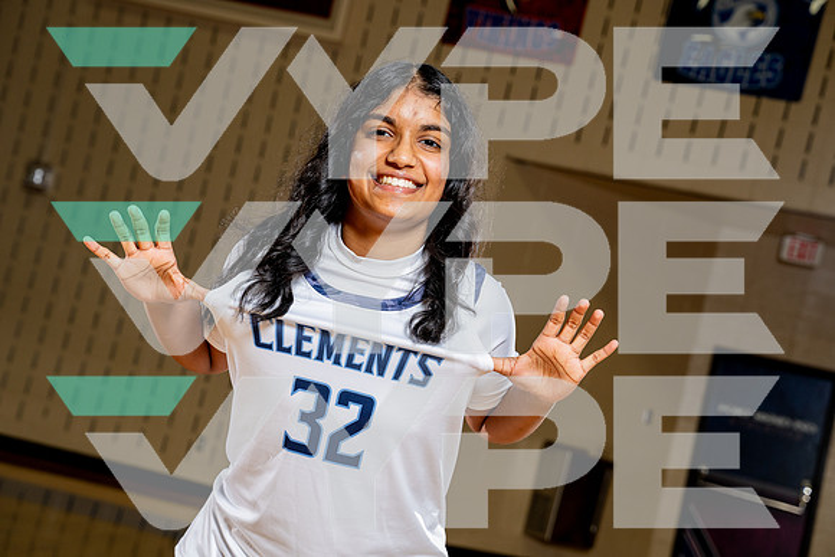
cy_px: 278
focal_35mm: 70
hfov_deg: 28.8
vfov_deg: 19.5
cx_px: 418
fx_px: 1624
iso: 400
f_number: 5.6
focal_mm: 70
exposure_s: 1/250
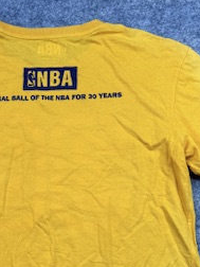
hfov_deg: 23.8
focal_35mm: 61
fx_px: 470
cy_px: 210
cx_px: 50
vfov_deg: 31.0
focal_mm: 6.76
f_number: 1.78
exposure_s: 1/210
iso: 64
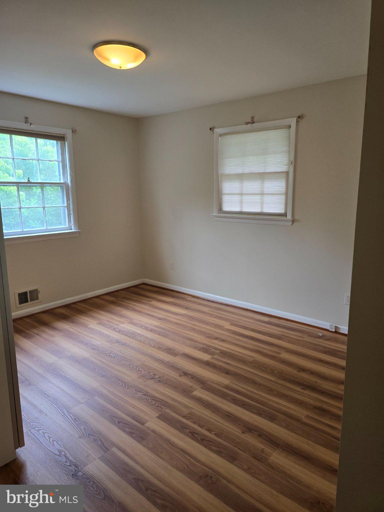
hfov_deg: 58.9
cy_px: 256
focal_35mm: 23
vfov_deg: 73.9
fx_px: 340
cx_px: 192
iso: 100
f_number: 1.7
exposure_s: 1/120
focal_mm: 6.3
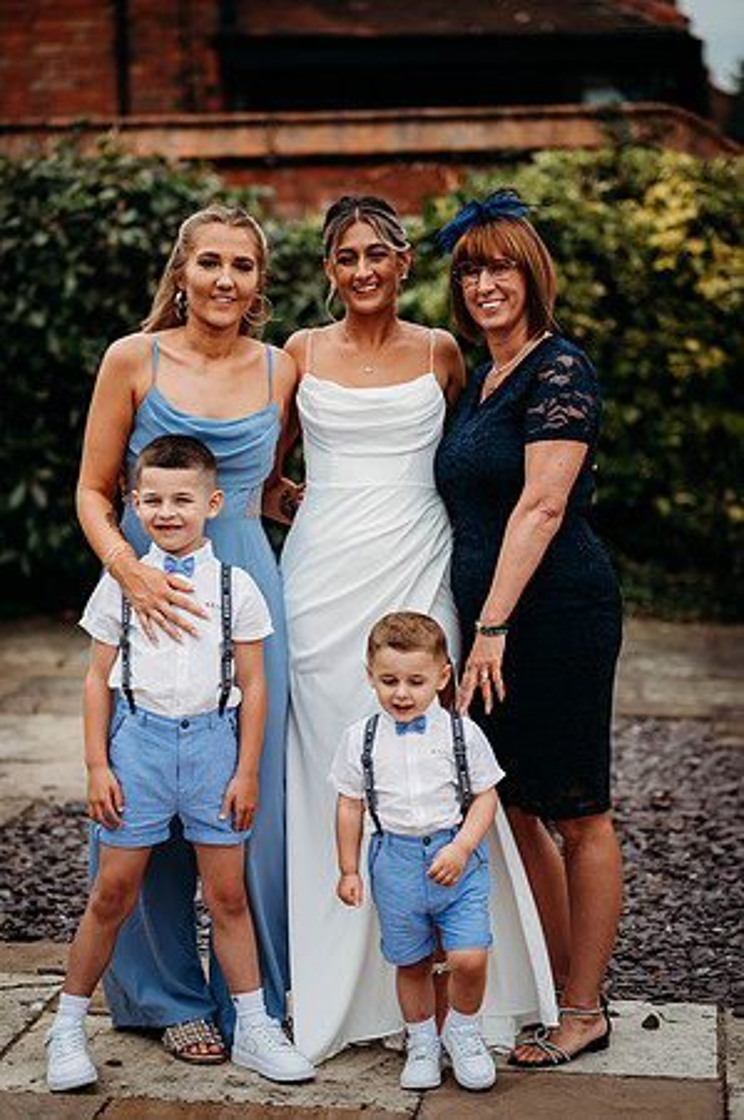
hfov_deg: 16.0
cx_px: 372
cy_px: 560
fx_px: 2641
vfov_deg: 23.9
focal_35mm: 85
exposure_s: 1/1600
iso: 100
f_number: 2.2
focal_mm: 85
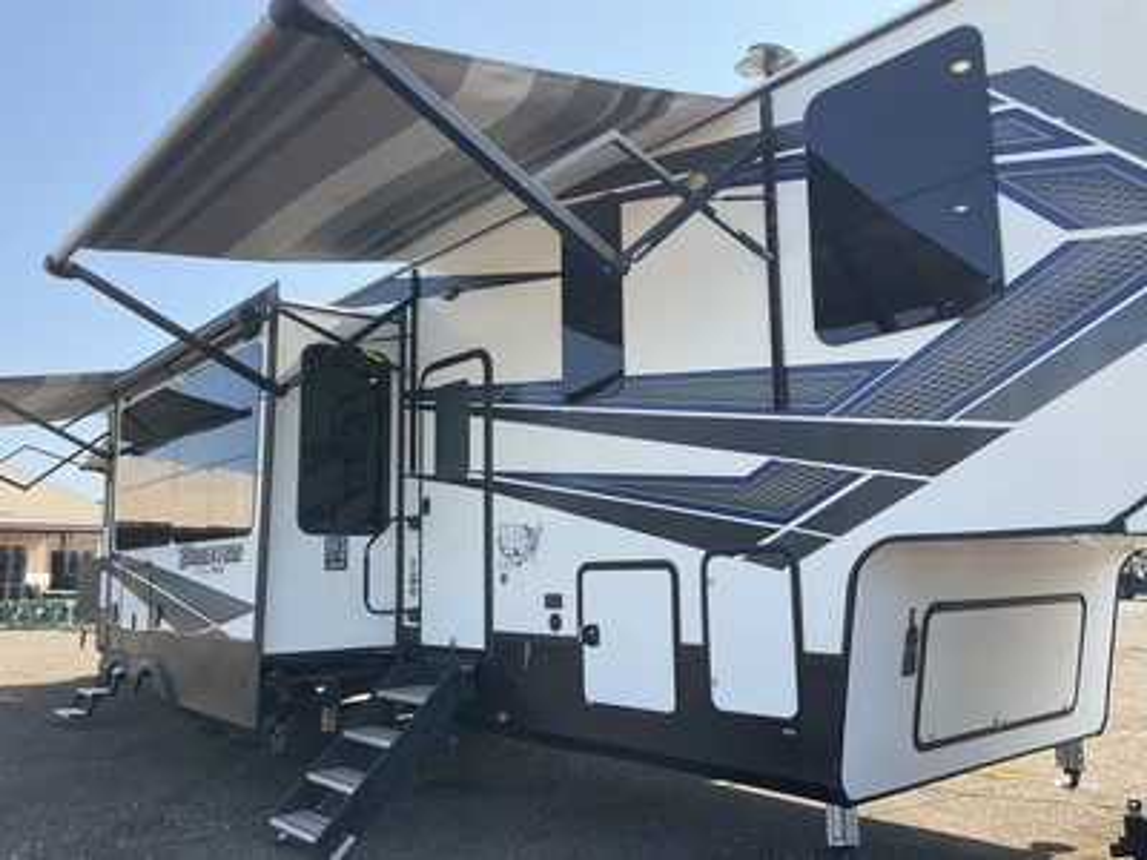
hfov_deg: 61.7
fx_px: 961
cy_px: 430
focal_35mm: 29
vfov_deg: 48.2
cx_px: 574
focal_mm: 3
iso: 25
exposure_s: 1/606
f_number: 1.8
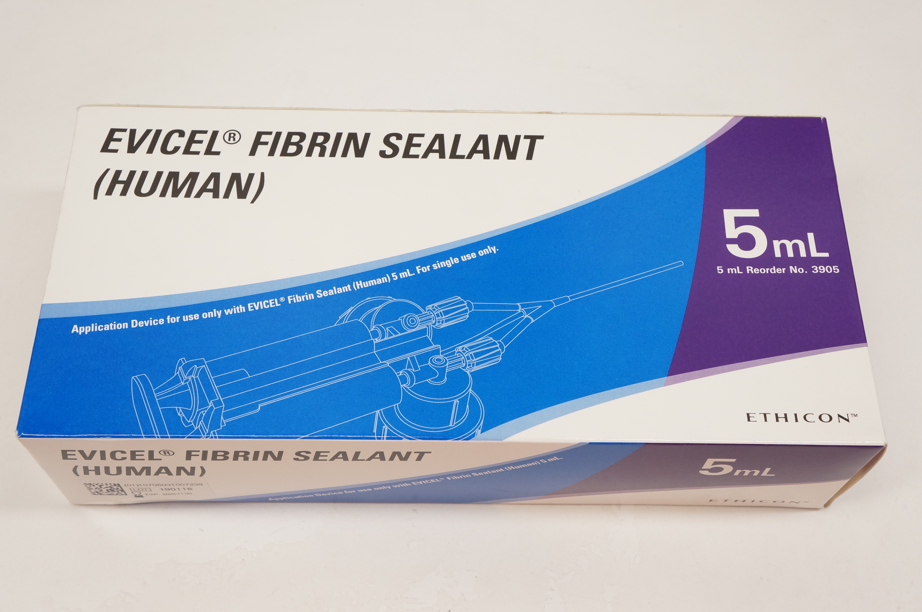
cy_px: 306
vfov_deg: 32.9
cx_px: 461
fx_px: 1036
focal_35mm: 40
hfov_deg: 48.0
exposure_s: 1/125
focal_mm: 27
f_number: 7.1
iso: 800
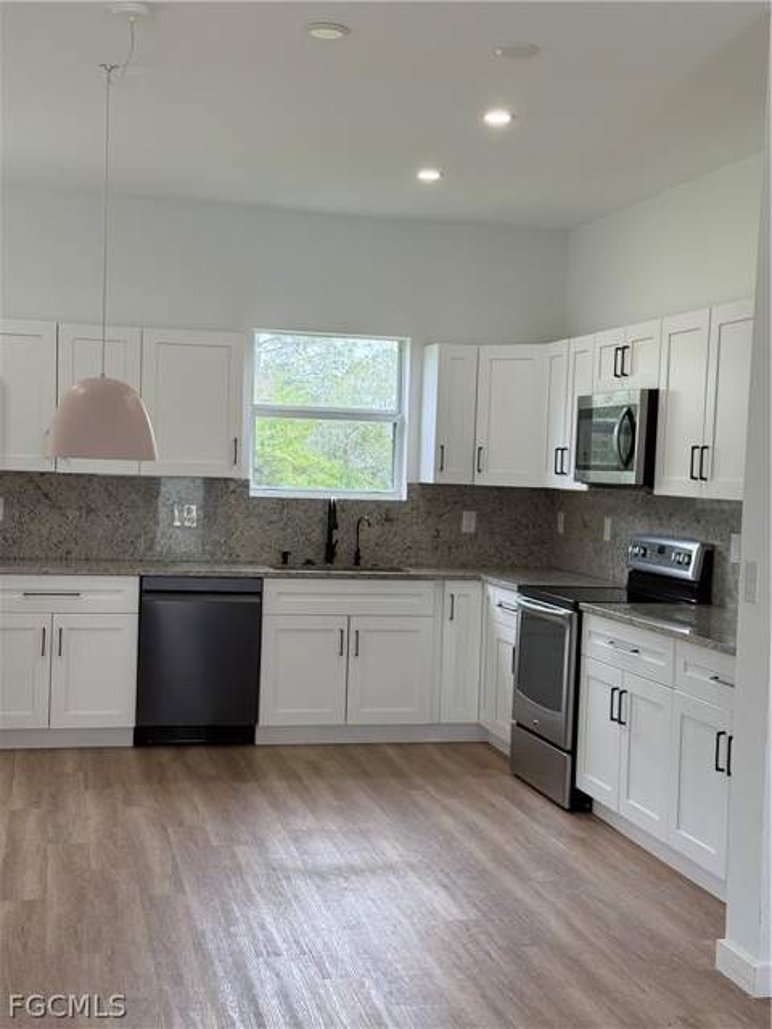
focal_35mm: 48
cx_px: 386
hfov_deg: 30.3
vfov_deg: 39.7
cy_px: 514
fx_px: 1427
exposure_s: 1/120
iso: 100
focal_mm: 6.76
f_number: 1.78
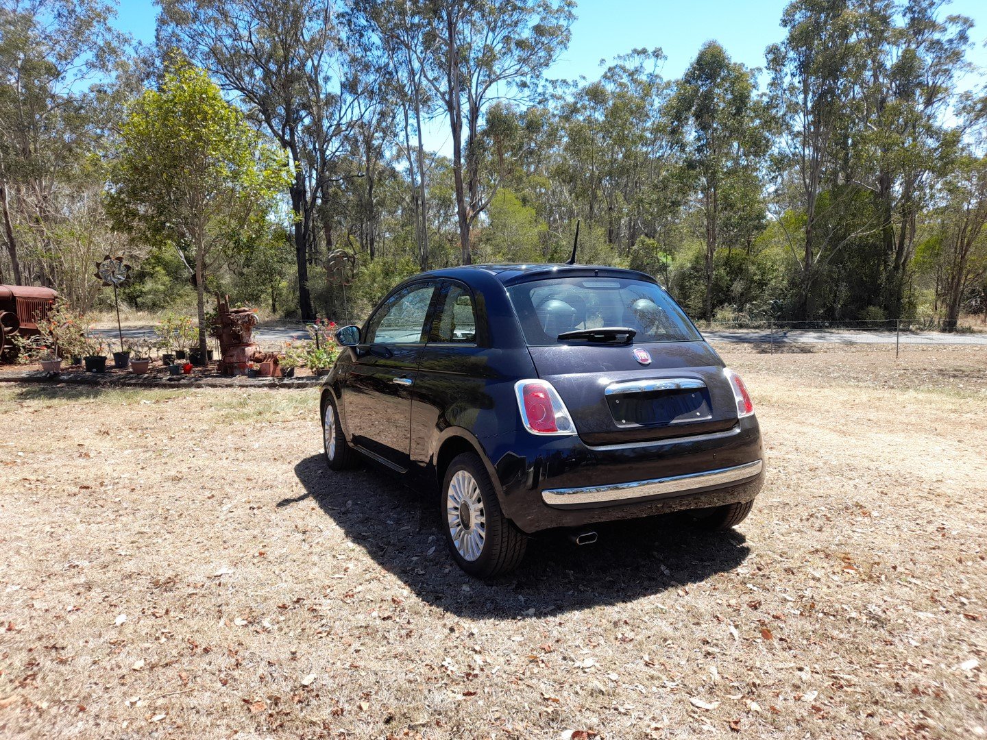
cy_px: 370
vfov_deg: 54.9
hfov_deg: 69.4
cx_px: 494
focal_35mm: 25
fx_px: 713
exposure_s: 1/309
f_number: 2
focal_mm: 4.6
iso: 20
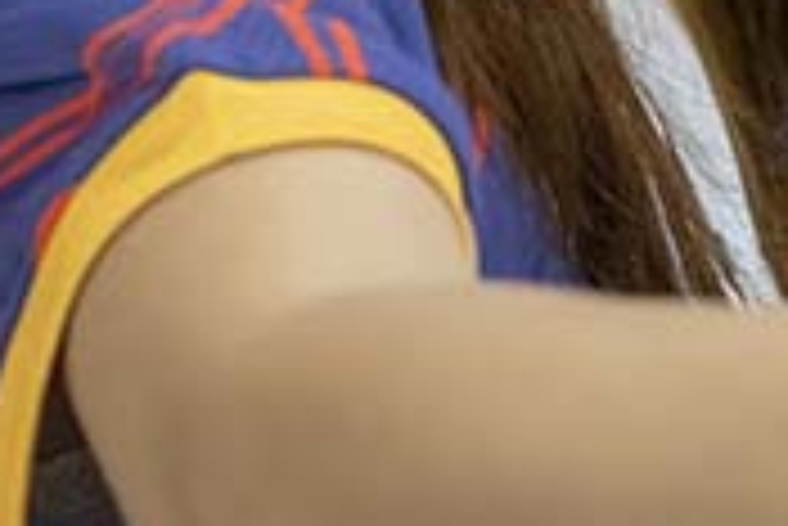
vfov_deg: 6.7
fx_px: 4447
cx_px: 1459
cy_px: -279
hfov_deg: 9.6
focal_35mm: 203
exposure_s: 1/200
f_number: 4.5
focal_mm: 37
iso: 7200
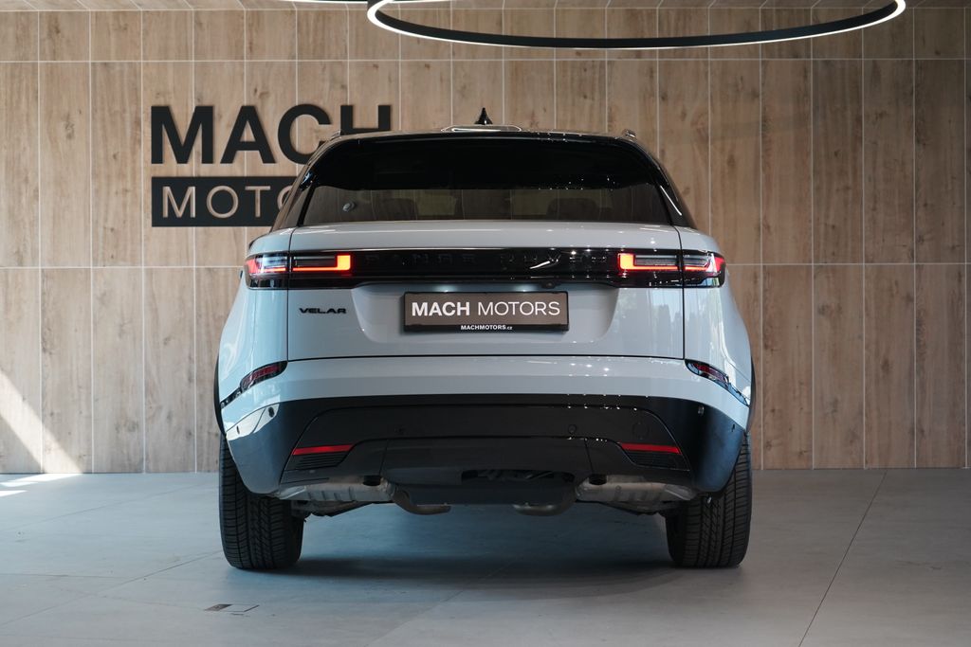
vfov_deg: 19.5
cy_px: 324
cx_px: 486
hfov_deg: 28.8
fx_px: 1888
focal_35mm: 70
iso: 2500
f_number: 5.6
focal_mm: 70
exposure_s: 1/160
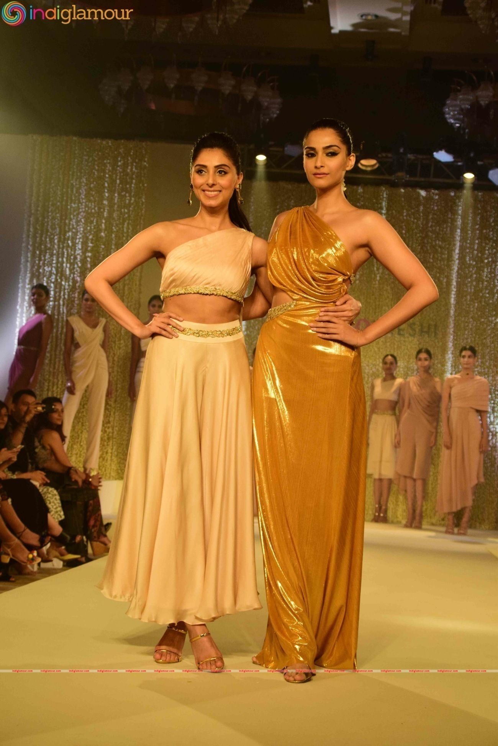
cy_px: 373
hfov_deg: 20.2
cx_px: 249
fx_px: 1401
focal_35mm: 68
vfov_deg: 29.9
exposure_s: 1/250
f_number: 5.6
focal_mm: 45
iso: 1600
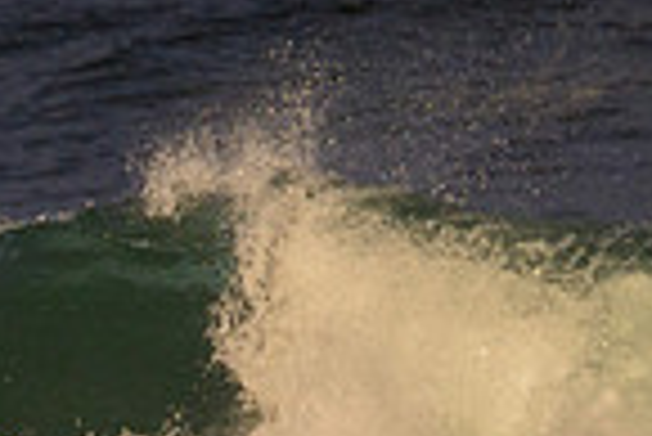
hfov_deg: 0.6
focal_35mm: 3206
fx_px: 58121
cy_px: 605
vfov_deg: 0.4
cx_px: 31
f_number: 11
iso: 1800
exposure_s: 1/1250
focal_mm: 800
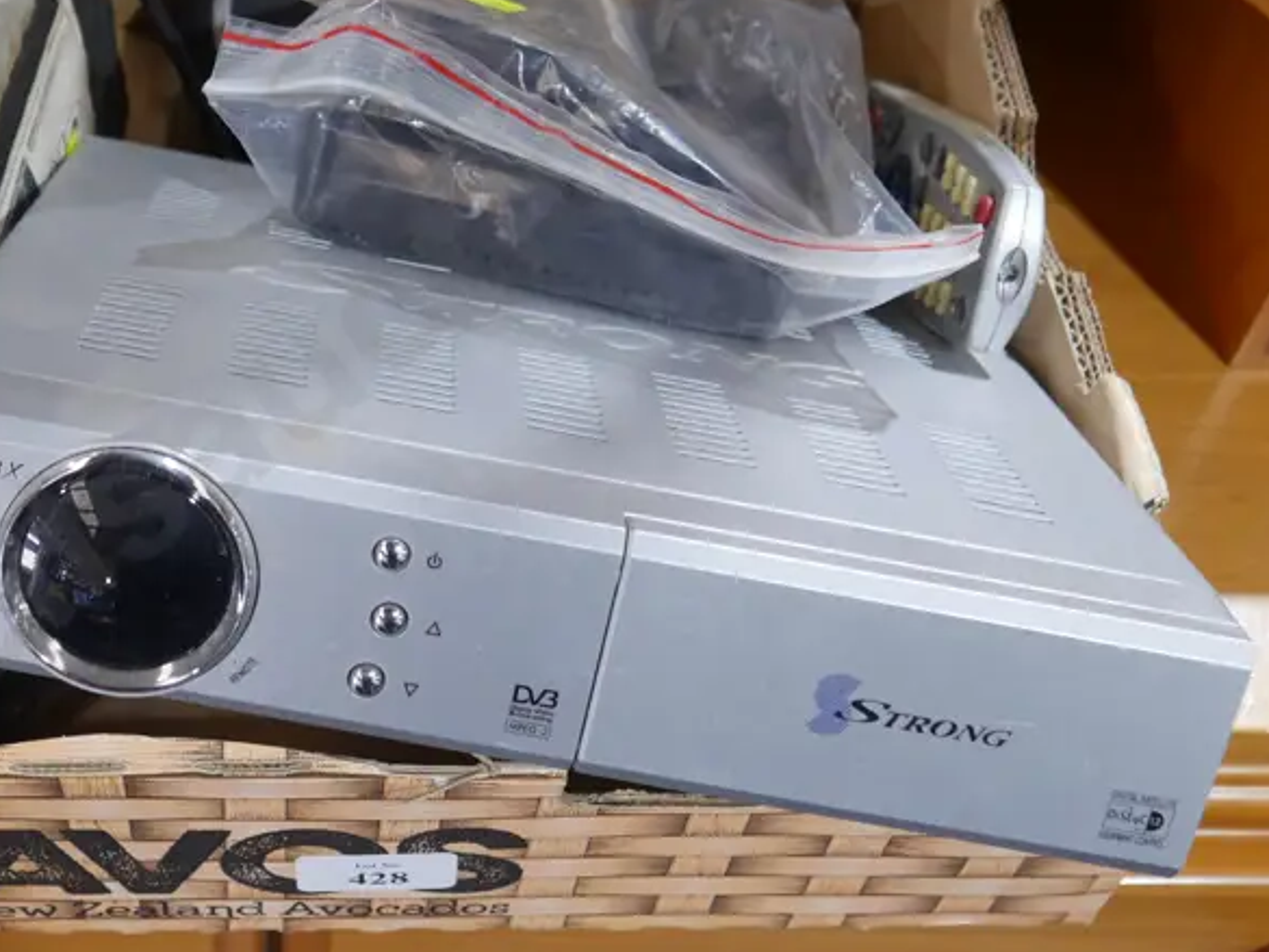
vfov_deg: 26.0
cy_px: 370
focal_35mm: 56
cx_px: 319
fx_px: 2053
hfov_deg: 33.7
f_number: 4
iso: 800
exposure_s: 1/60
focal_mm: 16
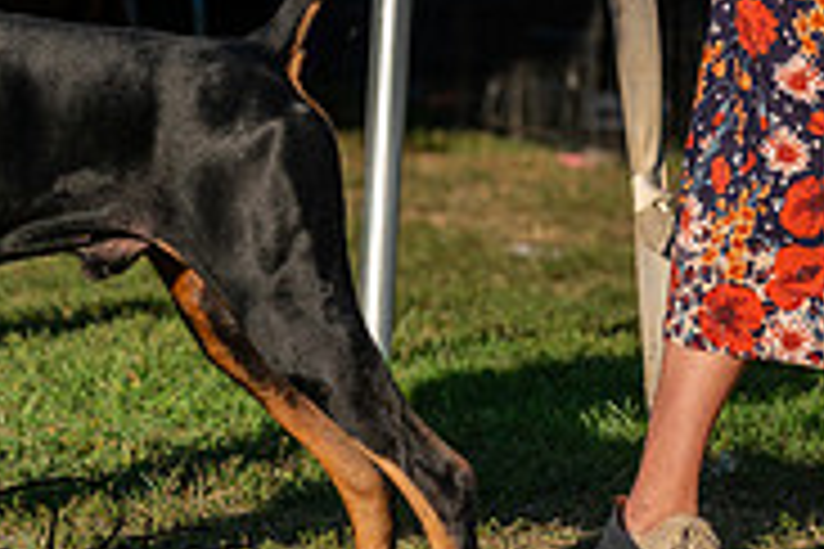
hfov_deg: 4.8
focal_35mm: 429
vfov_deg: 3.2
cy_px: -155
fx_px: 9819
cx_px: 1139
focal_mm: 135
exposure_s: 1/1250
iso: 125
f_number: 4.5
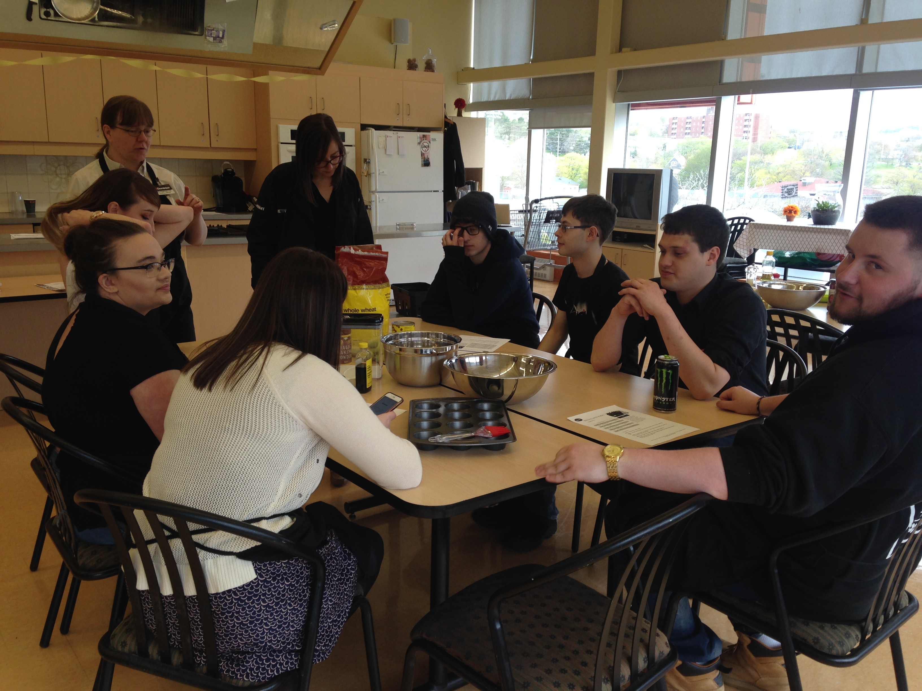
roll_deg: -1.0
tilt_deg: -12.4
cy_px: 346
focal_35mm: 33
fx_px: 879
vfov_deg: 42.9
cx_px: 461
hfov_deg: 55.4
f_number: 2.4
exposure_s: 1/120
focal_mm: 4.12
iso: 50
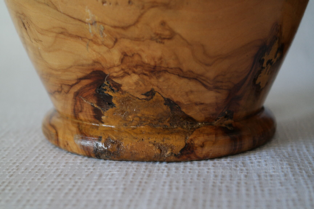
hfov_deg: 26.3
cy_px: 104
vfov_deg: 17.7
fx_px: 672
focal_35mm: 77
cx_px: 157
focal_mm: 50
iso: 800
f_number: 5.6
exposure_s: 1/30
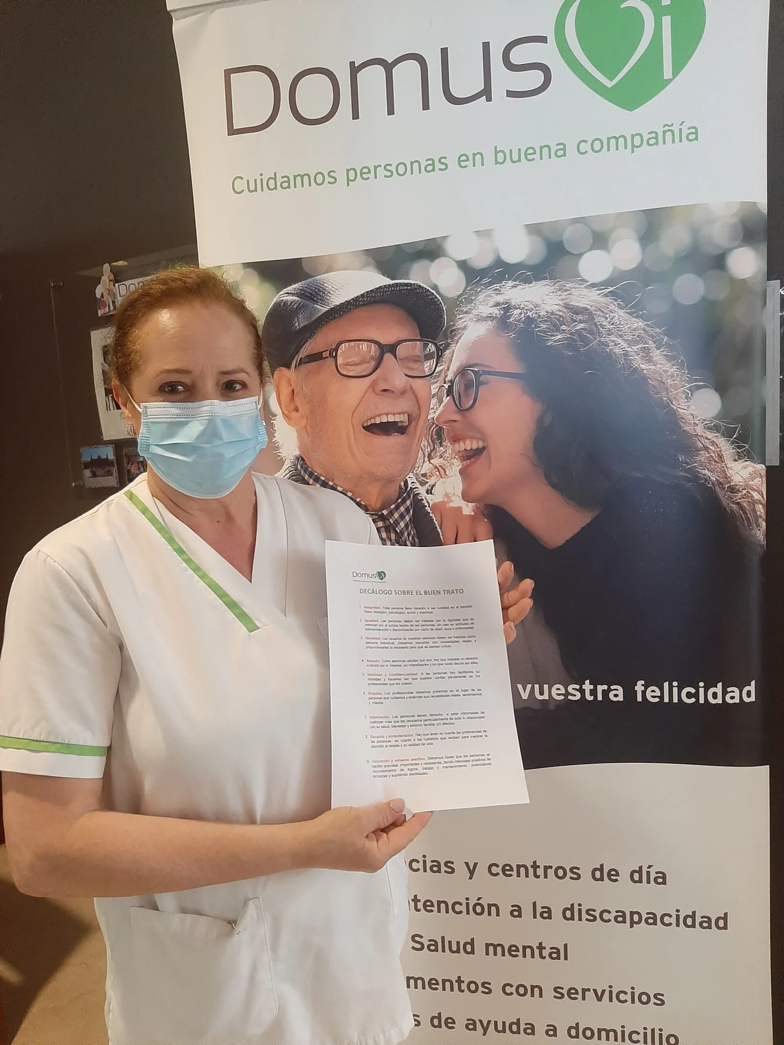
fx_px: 785
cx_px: 392
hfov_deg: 53.1
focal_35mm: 26
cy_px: 522
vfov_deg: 67.3
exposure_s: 1/25
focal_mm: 3.93
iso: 200
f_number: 1.7
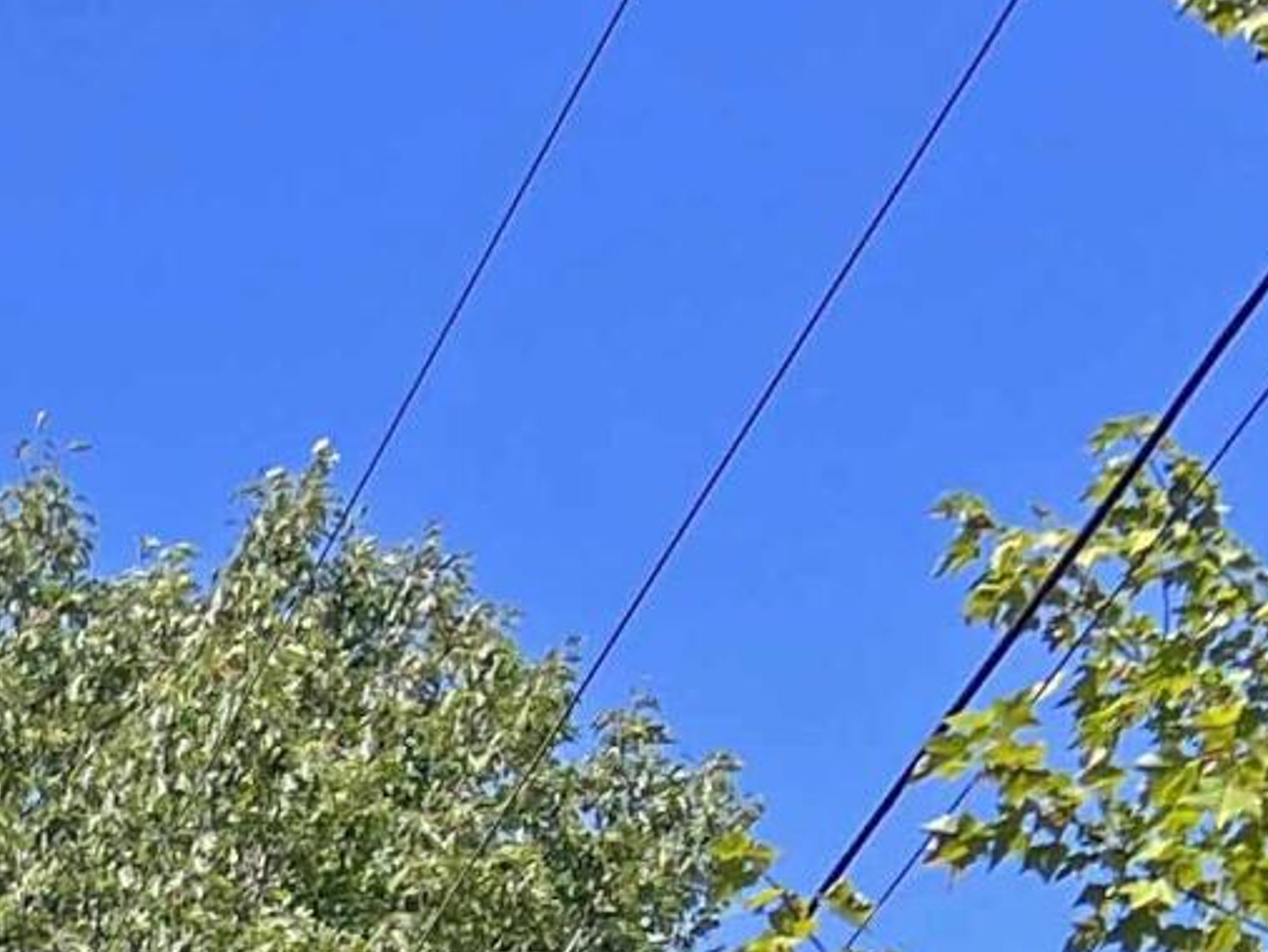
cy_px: 2626
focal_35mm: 154
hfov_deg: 11.5
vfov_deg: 8.4
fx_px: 5644
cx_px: -1313
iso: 50
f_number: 1.5
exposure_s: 1/859
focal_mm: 5.7
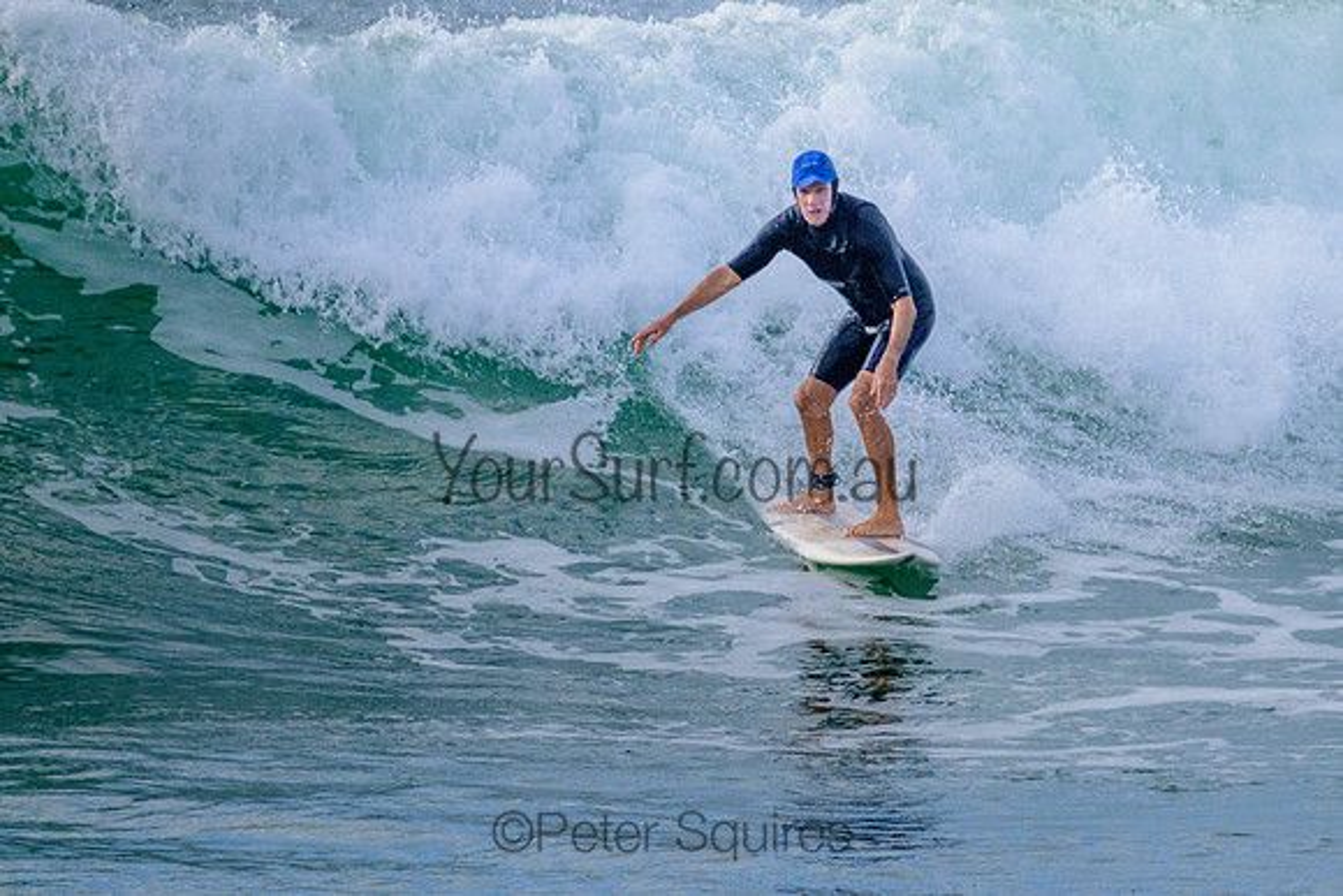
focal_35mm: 1095
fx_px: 40848
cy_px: 362
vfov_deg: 1.3
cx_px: 919
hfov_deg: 1.9
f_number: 11
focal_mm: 800
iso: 1100
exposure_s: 1/2000
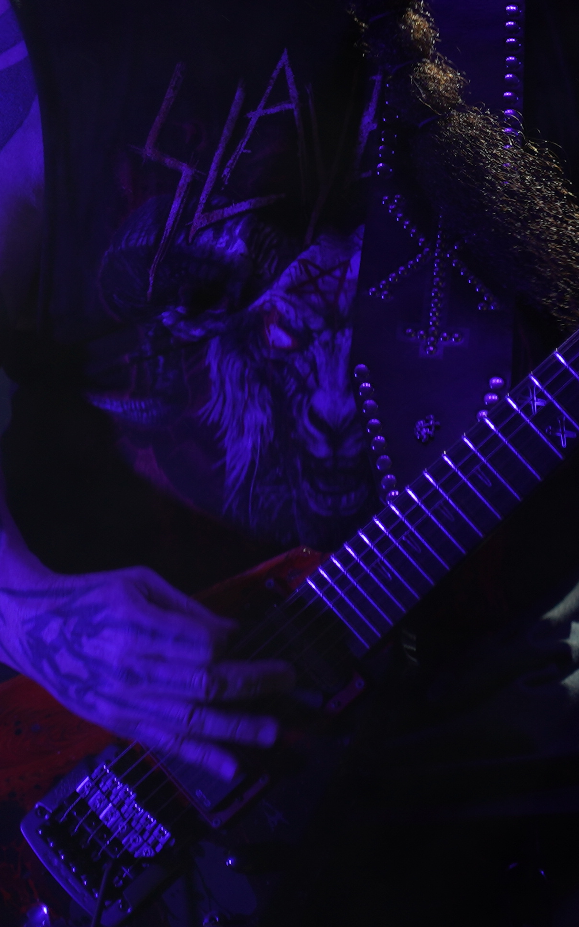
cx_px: 425
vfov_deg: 6.3
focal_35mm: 332
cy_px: 337
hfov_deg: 4.0
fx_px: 8381
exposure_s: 1/125
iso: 100
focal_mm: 105
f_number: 4
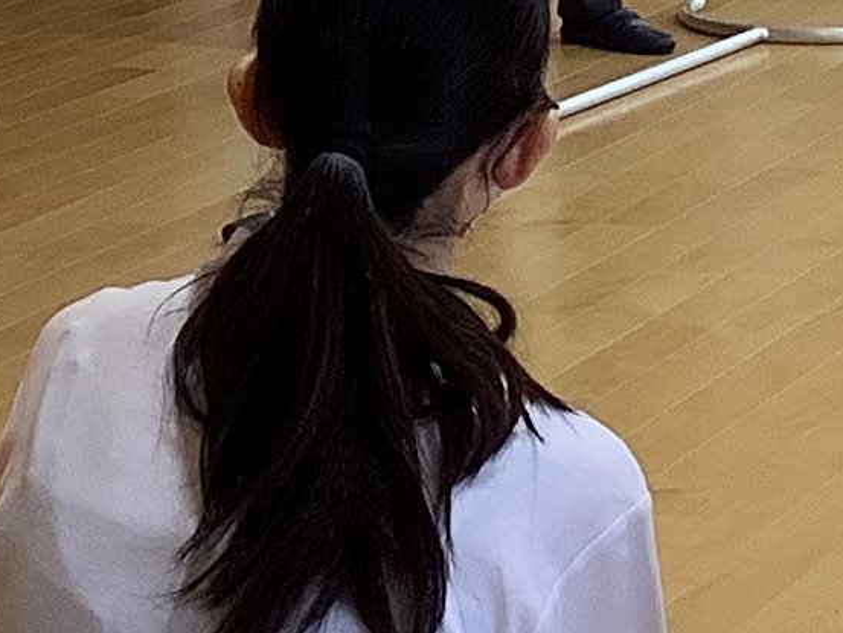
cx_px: 564
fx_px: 4458
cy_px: -378
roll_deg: +1.6
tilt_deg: -6.3
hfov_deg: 10.8
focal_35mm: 183
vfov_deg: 7.9
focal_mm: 3.3
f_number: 2.4
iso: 64
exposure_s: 1/120
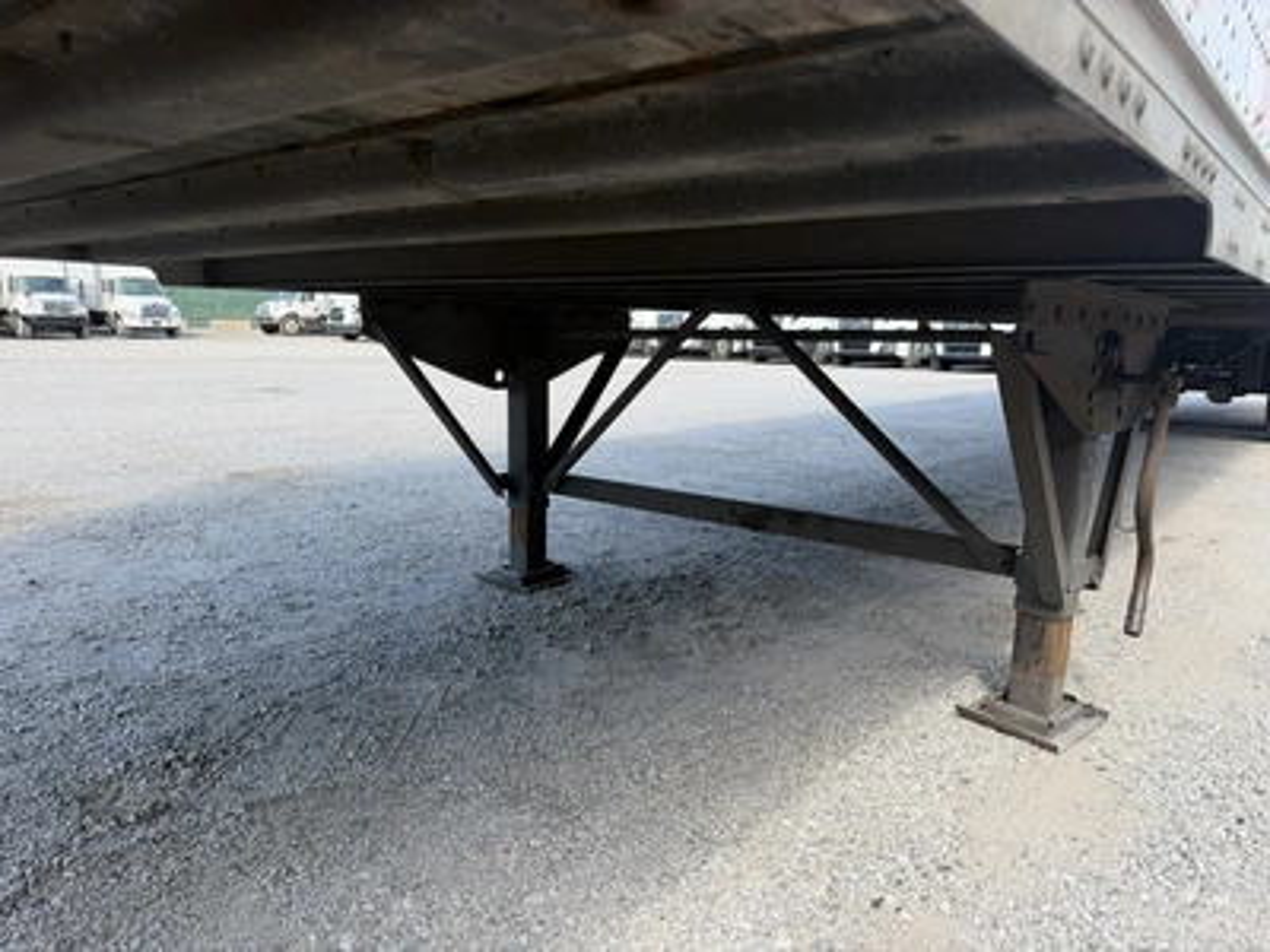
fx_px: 881
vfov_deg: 56.8
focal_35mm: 24
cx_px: 635
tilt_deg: -11.3
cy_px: 476
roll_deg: -1.3
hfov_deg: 71.6
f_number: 1.78
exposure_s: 1/967
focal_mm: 6.76
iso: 80
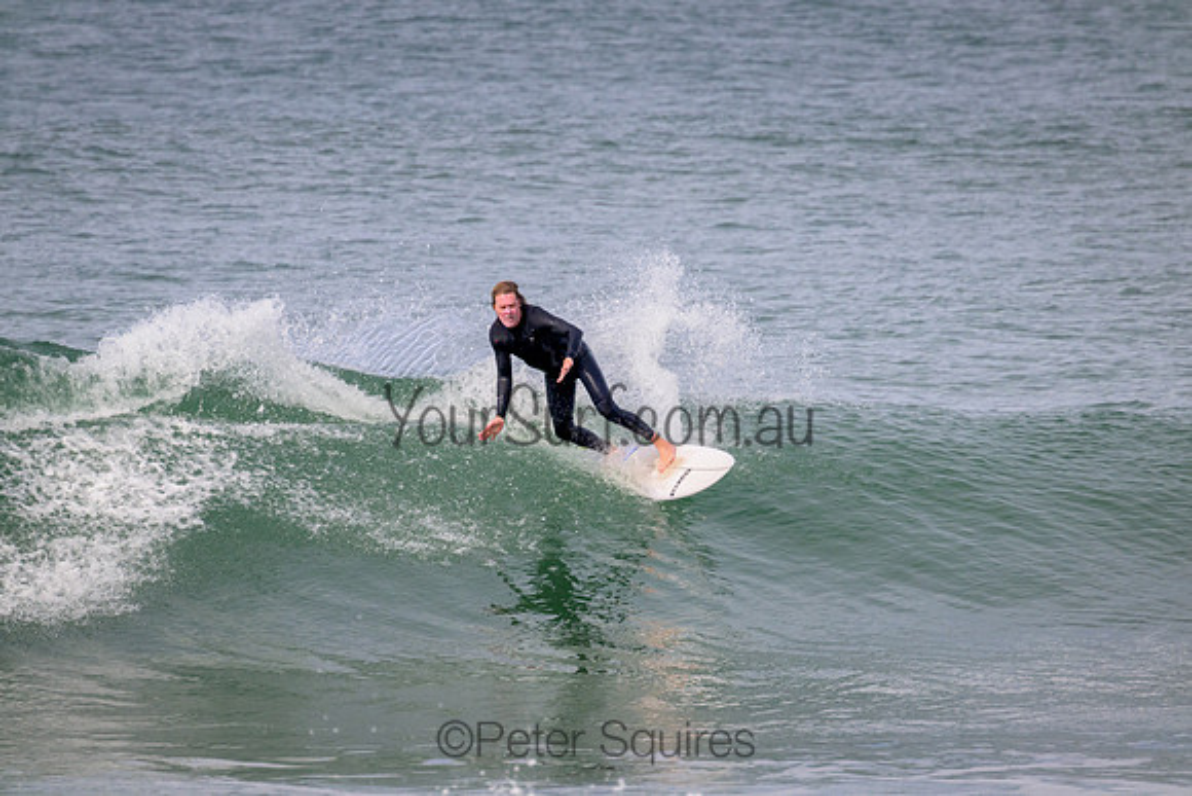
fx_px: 26494
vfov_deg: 1.7
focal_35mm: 800
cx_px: 596
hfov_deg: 2.6
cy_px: 398
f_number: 11
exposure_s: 1/2000
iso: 1400
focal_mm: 800
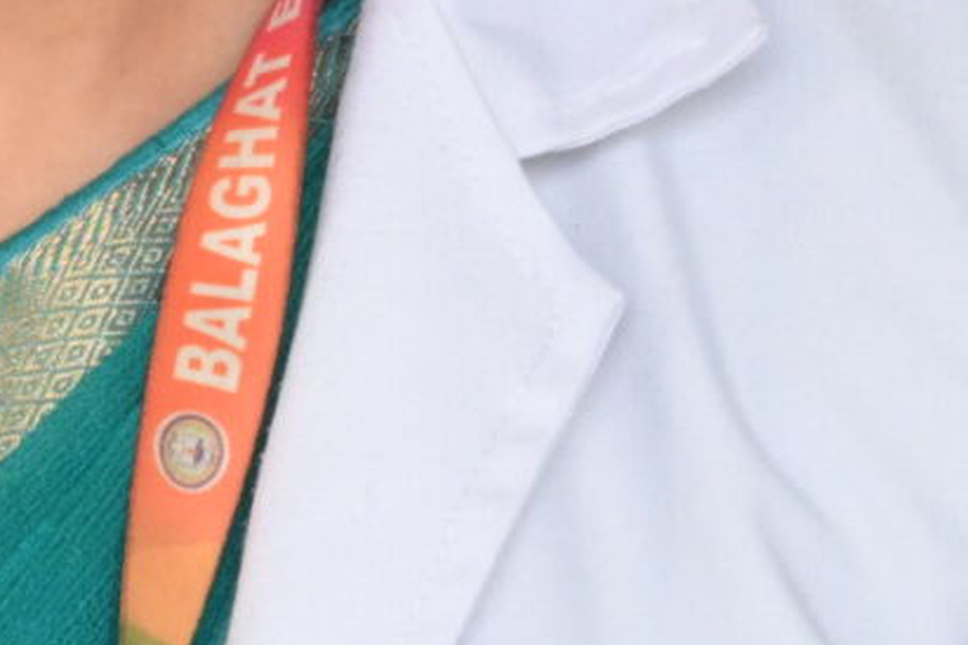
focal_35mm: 318
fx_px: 8550
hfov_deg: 6.4
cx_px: -106
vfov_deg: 4.3
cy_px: -215
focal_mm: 34
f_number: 4.2
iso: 900
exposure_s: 1/60
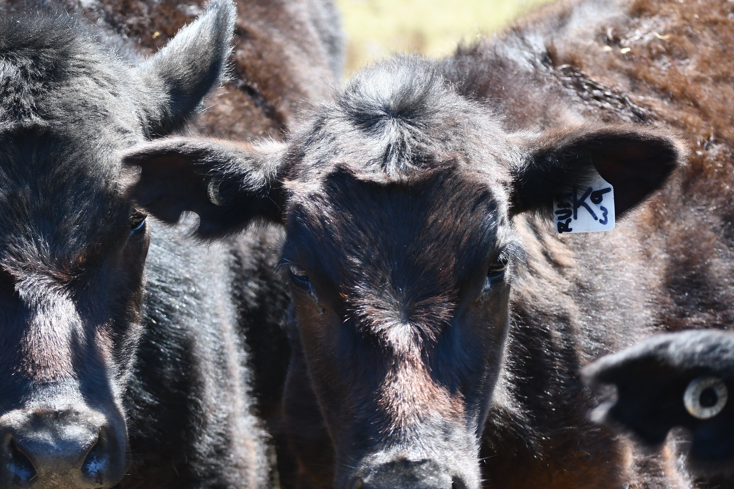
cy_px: 268
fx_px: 2732
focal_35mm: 134
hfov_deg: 15.3
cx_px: 249
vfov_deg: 10.2
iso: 400
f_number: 5
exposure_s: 1/500
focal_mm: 65
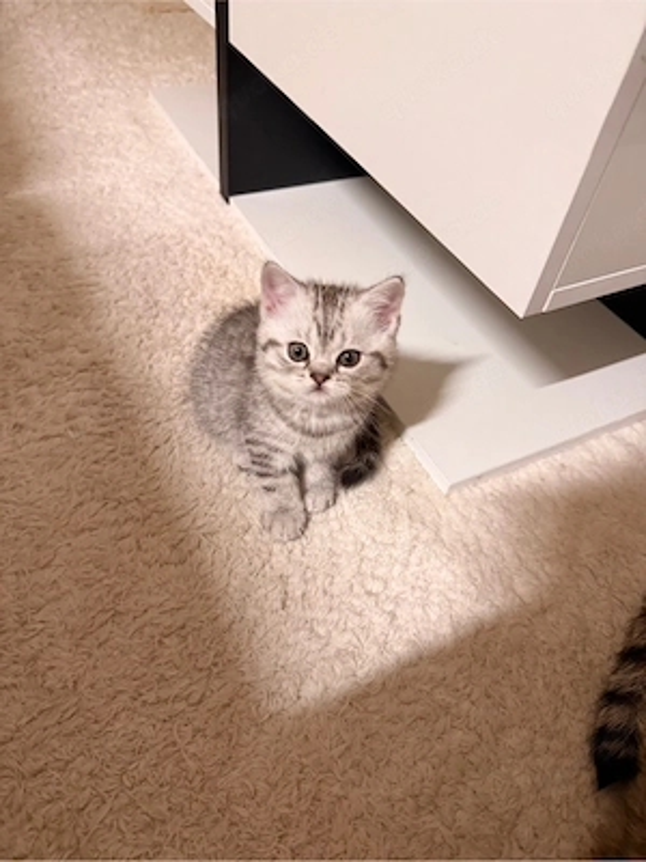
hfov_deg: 56.8
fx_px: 597
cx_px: 323
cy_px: 431
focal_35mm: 24
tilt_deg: -47.1
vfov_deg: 71.6
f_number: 1.78
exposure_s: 1/50
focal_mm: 6.76
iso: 320
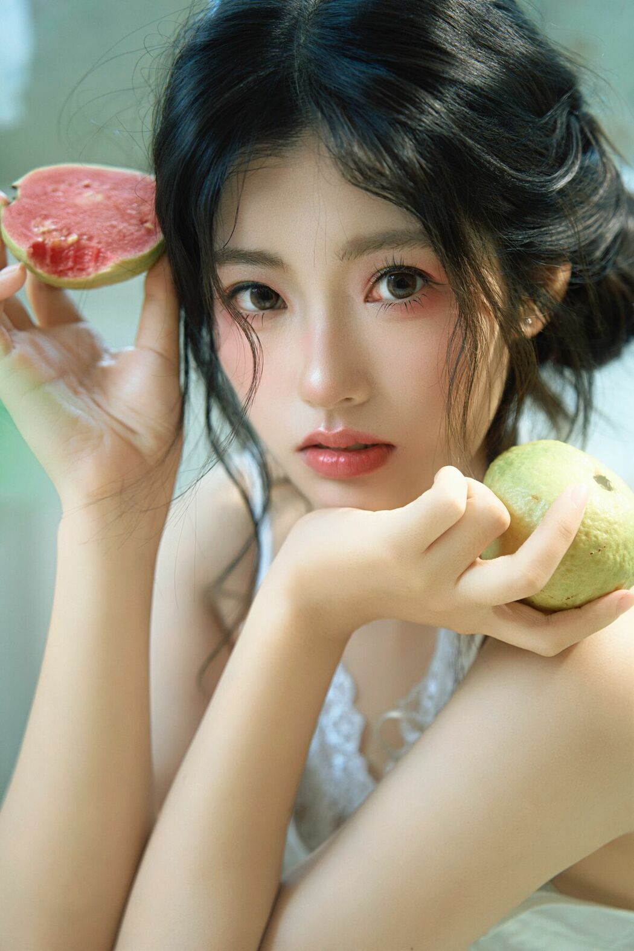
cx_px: 317
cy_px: 476
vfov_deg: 28.8
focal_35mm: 70
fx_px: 1849
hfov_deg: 19.5
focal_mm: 70
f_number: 2.8
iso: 400
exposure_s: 1/200
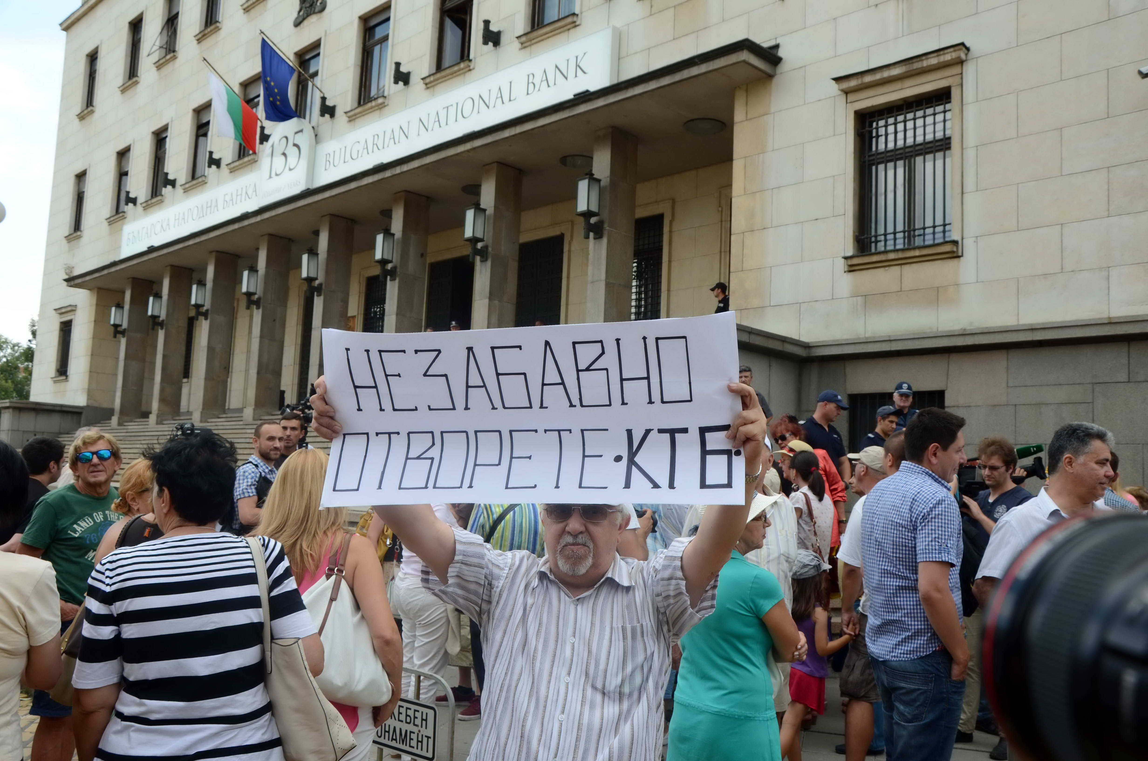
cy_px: 380
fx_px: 1002
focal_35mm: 32
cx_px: 574
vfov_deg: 41.5
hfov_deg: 59.6
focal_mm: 21
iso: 160
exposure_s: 1/160
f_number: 7.1
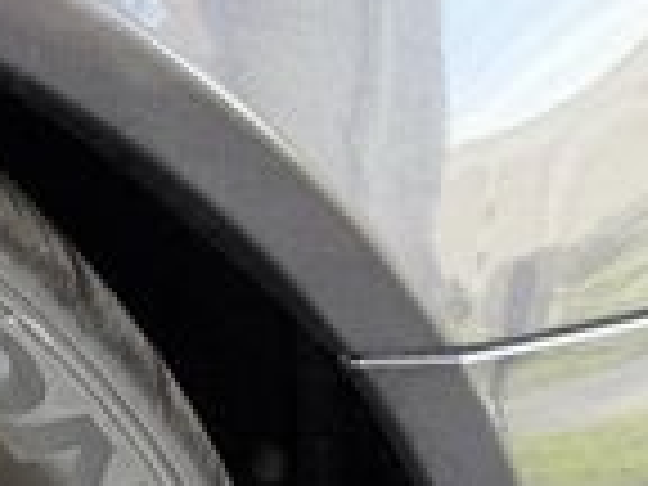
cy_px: 792
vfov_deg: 12.9
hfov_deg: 14.2
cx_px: -783
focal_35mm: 107
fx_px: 2003
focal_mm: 6.76
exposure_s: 1/121
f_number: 1.78
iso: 125
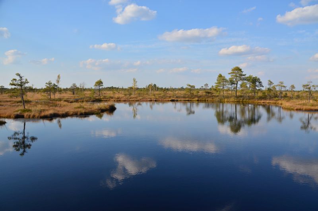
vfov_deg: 47.7
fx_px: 238
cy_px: 106
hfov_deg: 67.5
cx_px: 159
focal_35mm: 27
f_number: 8
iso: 320
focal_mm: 18
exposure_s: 1/1600
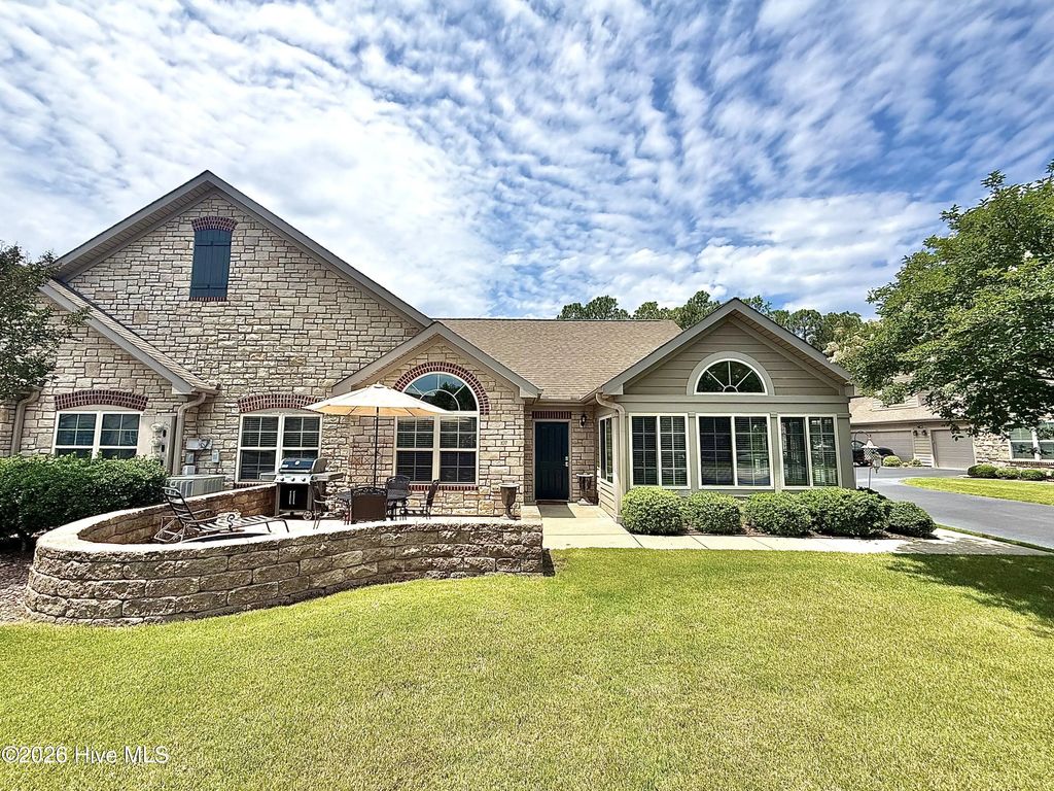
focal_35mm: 14
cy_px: 396
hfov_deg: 102.1
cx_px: 527
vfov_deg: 85.7
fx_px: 426
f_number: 2.2
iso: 50
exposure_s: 1/3125
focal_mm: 2.22
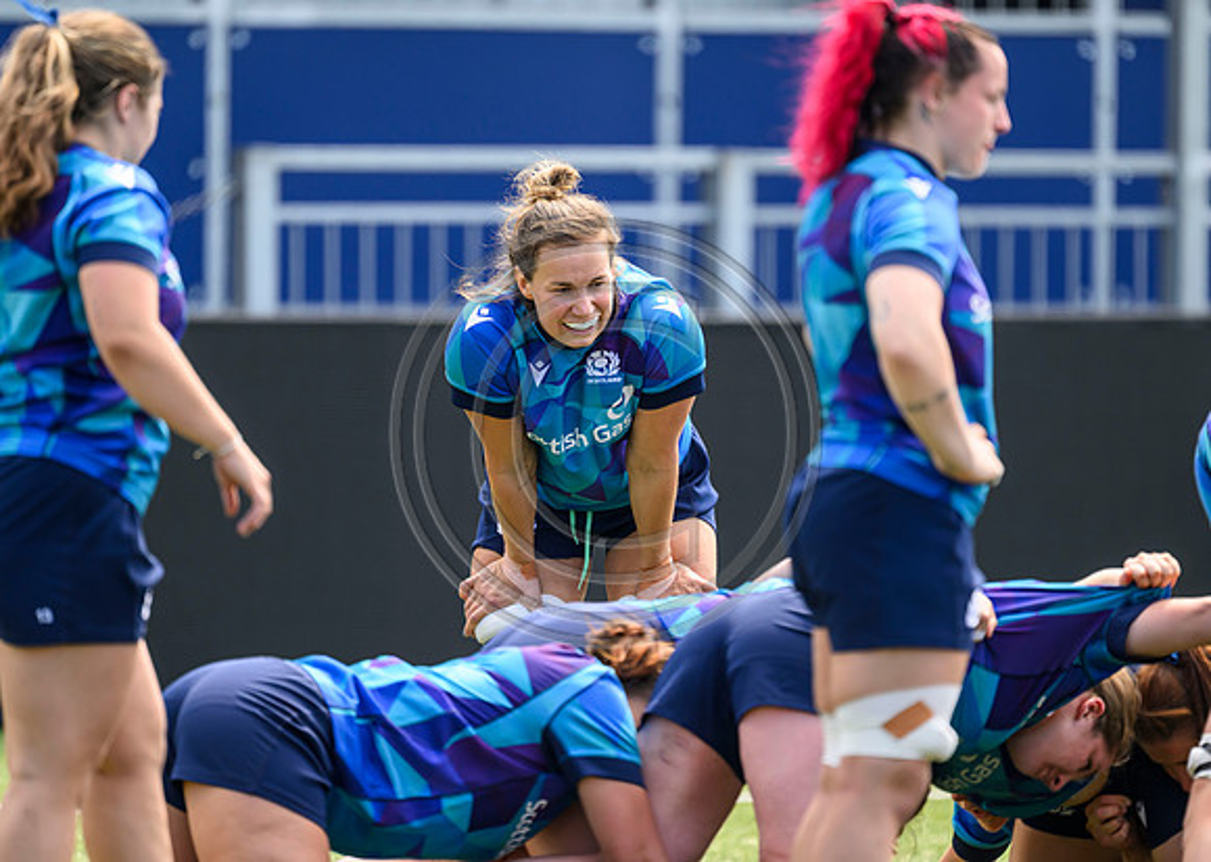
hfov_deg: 3.4
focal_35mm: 585
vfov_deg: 2.5
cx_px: 646
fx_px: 20112
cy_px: 431
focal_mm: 560
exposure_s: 1/800
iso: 500
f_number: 4
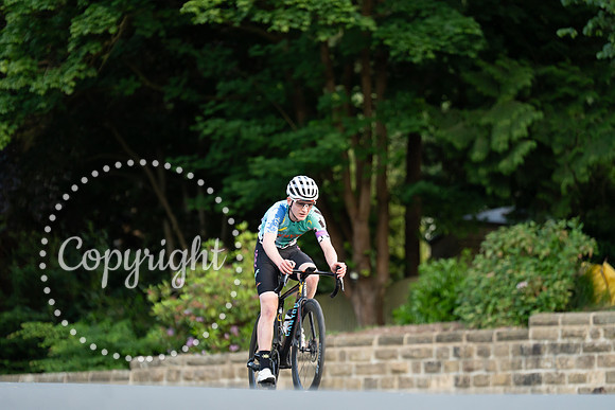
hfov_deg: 13.0
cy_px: 205
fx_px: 2700
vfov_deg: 8.7
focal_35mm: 158
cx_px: 308
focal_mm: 158
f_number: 2.8
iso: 1250
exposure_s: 1/1000
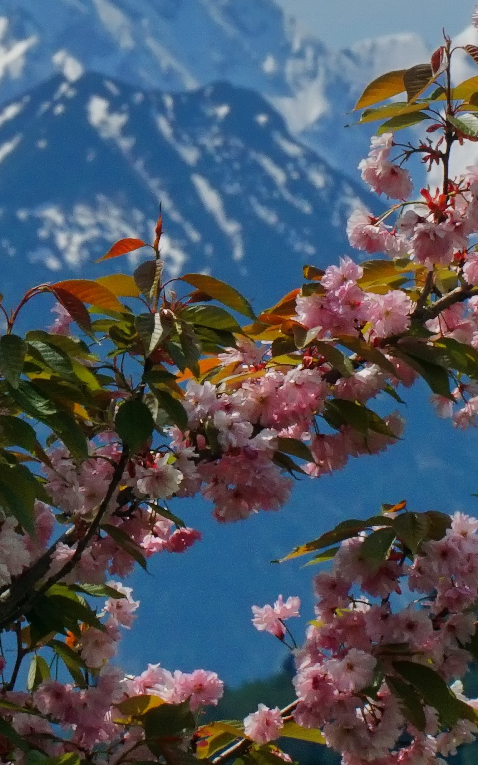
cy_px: 202
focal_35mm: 643
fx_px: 13406
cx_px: 134
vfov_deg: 3.3
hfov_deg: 2.0
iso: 400
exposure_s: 1/200
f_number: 20
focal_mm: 150
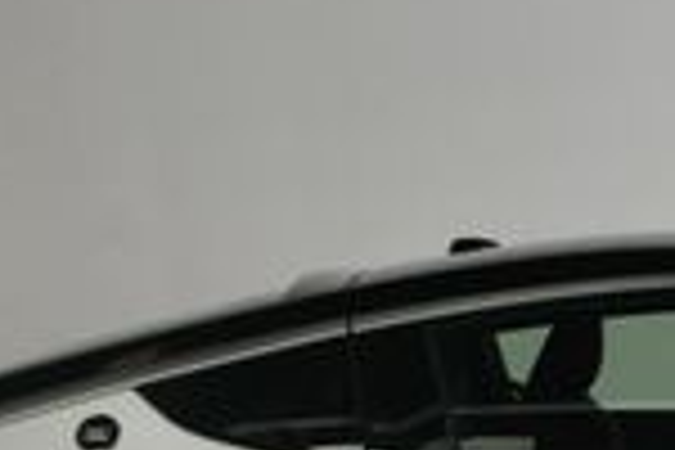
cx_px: 770
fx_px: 2400
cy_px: 675
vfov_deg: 10.4
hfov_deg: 15.5
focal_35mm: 128
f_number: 14
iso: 100
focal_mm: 20
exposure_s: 1/160
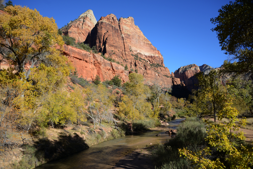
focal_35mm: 32
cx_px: 126
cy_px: 84
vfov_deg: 41.1
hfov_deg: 58.7
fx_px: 225
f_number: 3.5
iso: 250
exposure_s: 1/2000
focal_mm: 32
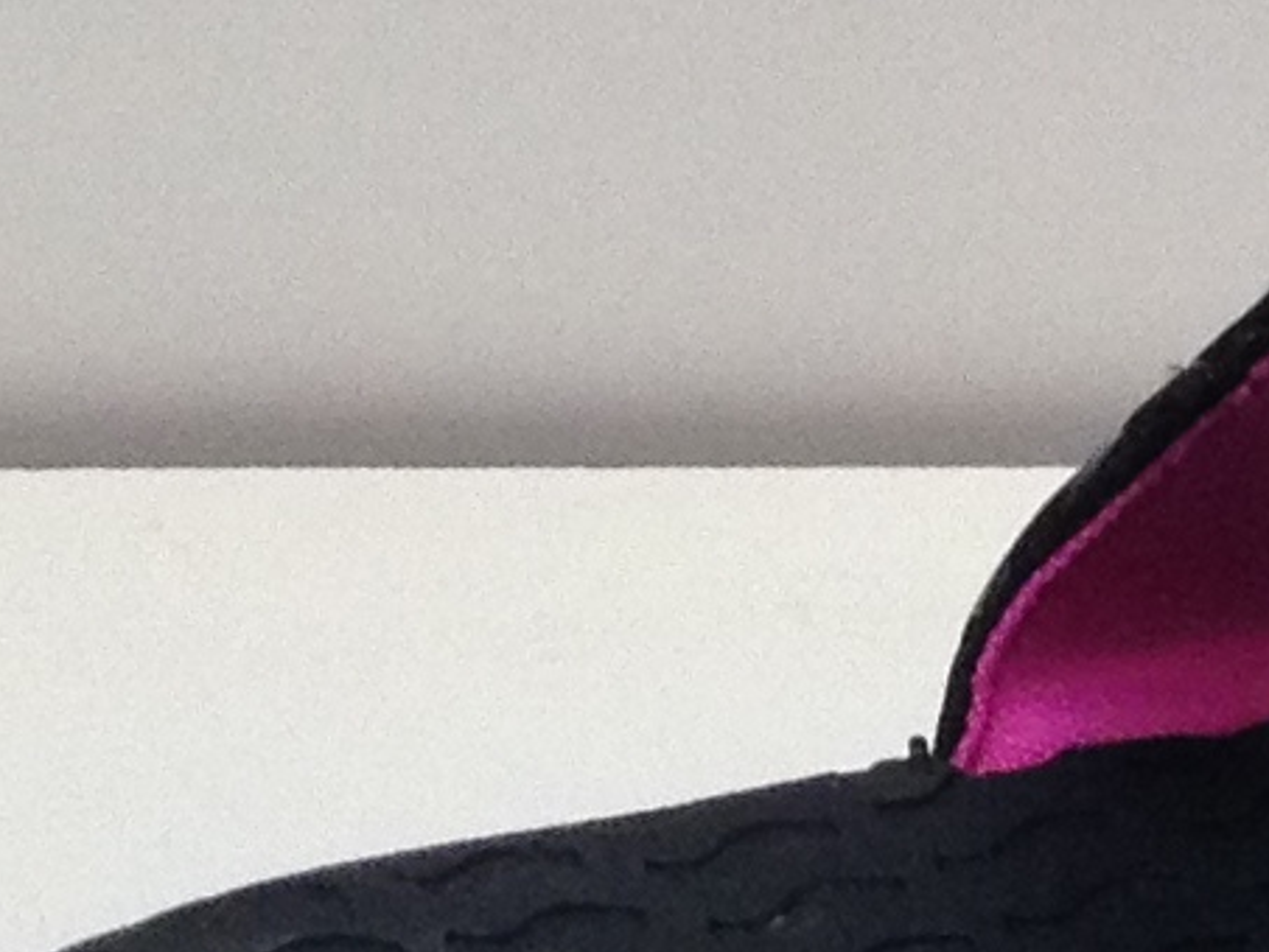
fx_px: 9241
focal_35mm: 252
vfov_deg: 5.8
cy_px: -652
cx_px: 1882
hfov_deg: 7.7
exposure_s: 1/100
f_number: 2.4
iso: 100
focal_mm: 4.28
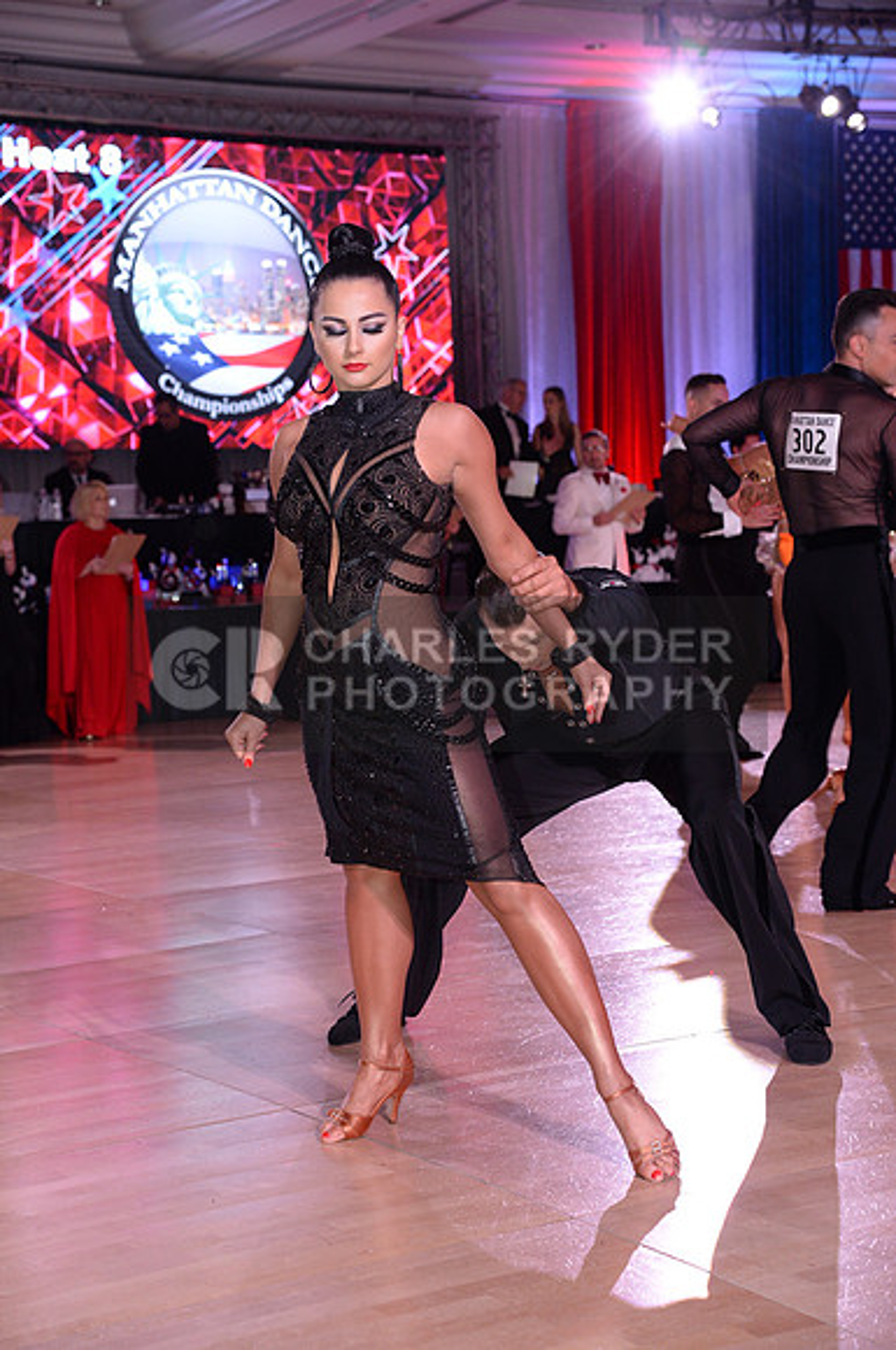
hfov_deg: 20.6
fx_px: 2471
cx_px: 448
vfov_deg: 30.6
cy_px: 675
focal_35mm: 66
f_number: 5.6
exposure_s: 1/250
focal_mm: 66
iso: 2000
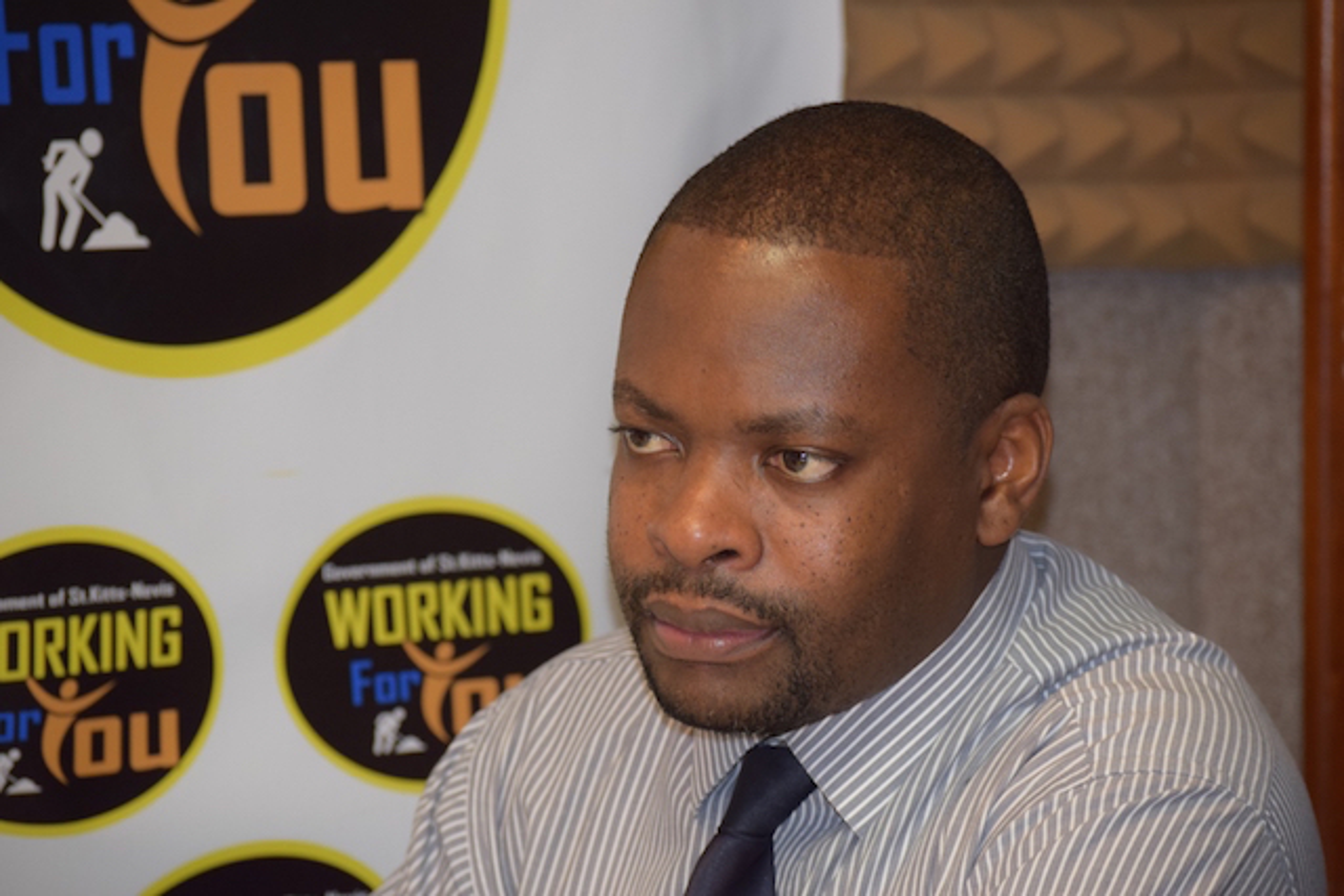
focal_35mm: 129
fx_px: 4817
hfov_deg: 15.9
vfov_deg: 10.6
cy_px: 448
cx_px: 672
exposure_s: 1/60
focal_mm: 86
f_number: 4.2
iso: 800
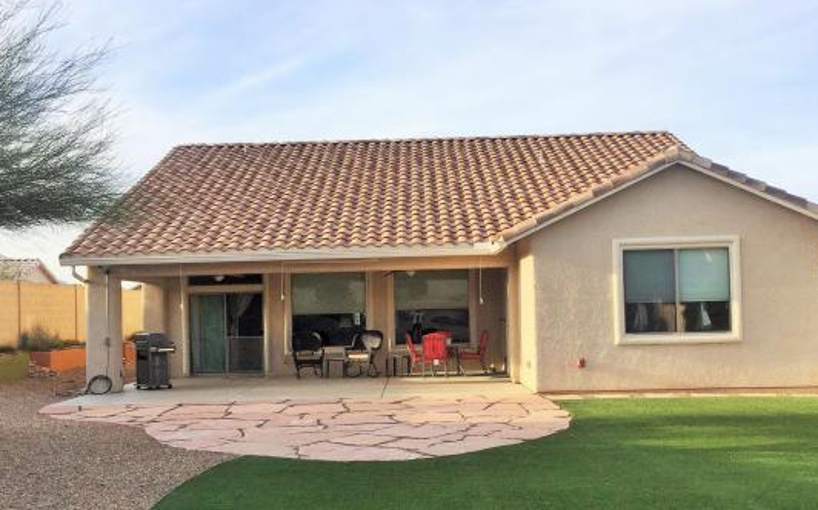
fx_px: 824
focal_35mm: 37
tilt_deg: +1.3
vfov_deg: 34.3
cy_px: 303
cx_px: 406
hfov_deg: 52.8
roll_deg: +0.5
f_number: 2.2
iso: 32
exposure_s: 1/1236
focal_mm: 4.15
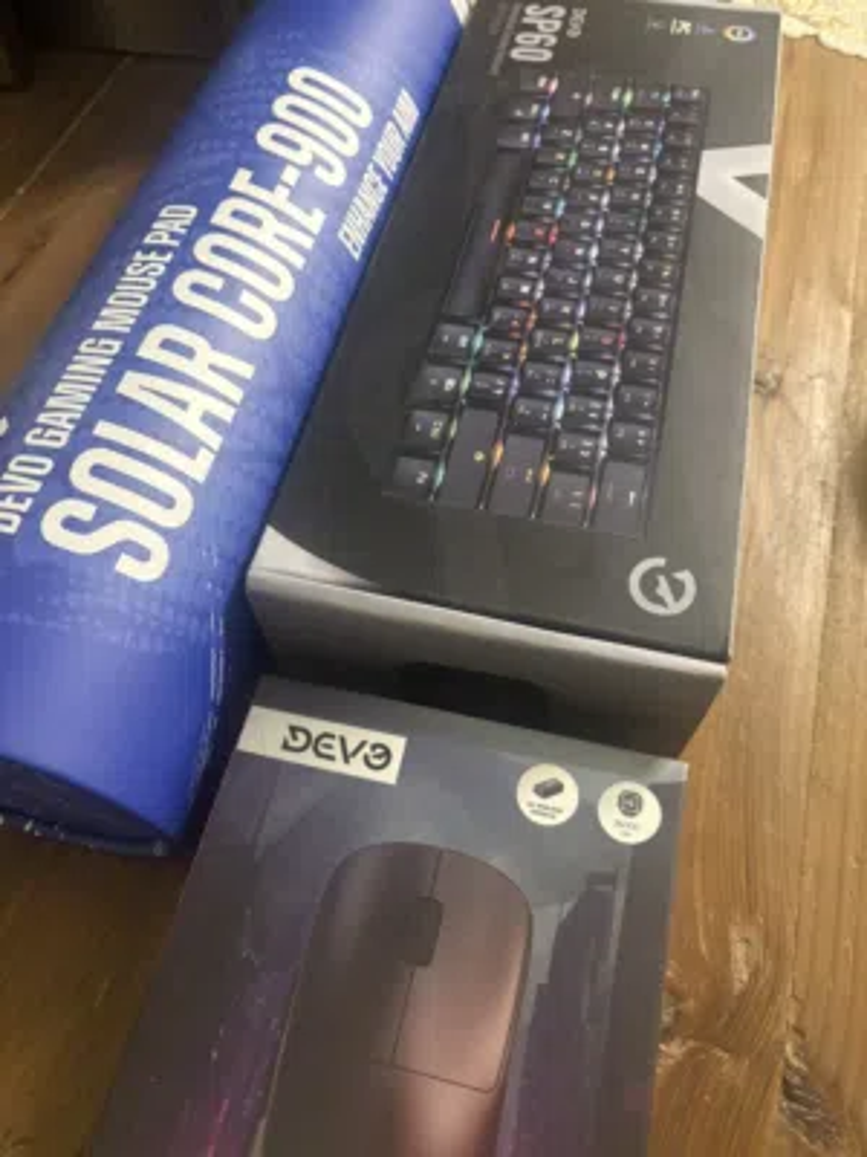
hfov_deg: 53.1
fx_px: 868
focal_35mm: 26
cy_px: 578
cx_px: 434
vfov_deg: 67.3
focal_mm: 5.96
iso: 500
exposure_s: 1/33
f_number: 1.6
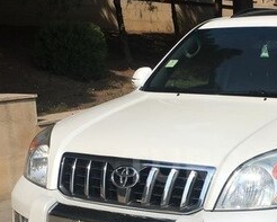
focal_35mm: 76
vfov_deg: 20.0
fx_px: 623
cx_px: 239
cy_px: 165
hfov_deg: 24.5
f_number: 2.2
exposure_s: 1/2849
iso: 25
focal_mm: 4.15
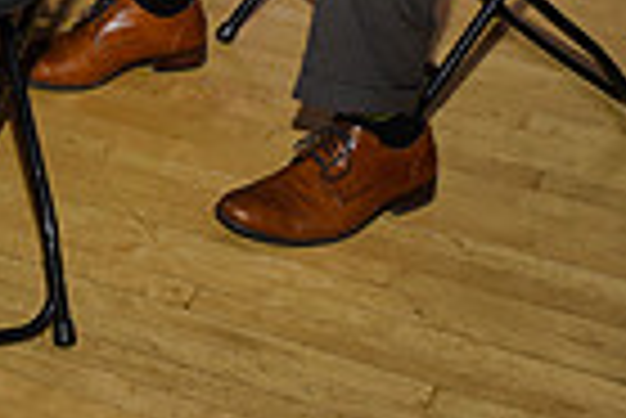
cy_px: -434
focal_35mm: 121
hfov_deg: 15.9
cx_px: -230
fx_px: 2106
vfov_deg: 10.4
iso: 200
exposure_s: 1/60
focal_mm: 29
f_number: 5
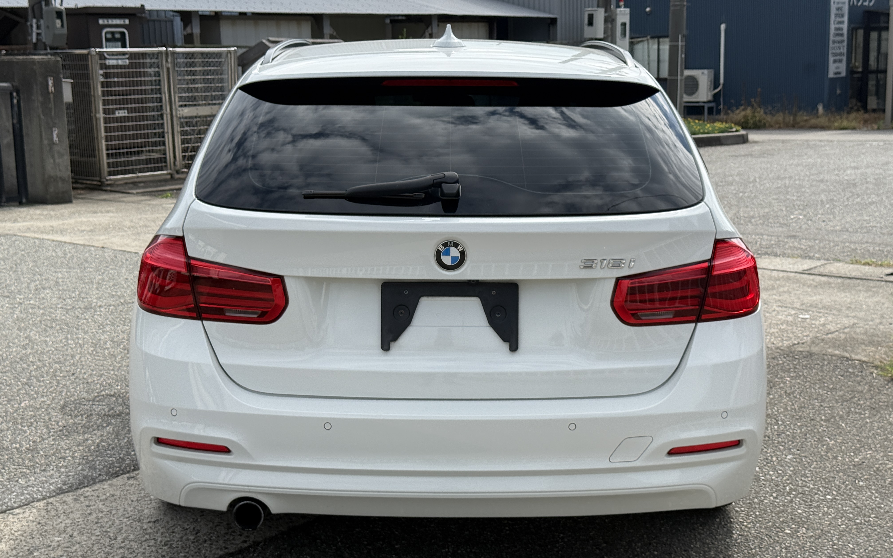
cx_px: 447
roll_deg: +1.3
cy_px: 283
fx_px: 1241
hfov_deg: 39.6
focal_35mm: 51
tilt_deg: -9.7
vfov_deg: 25.3
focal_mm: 6.76
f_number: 1.78
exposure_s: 1/4878
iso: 80
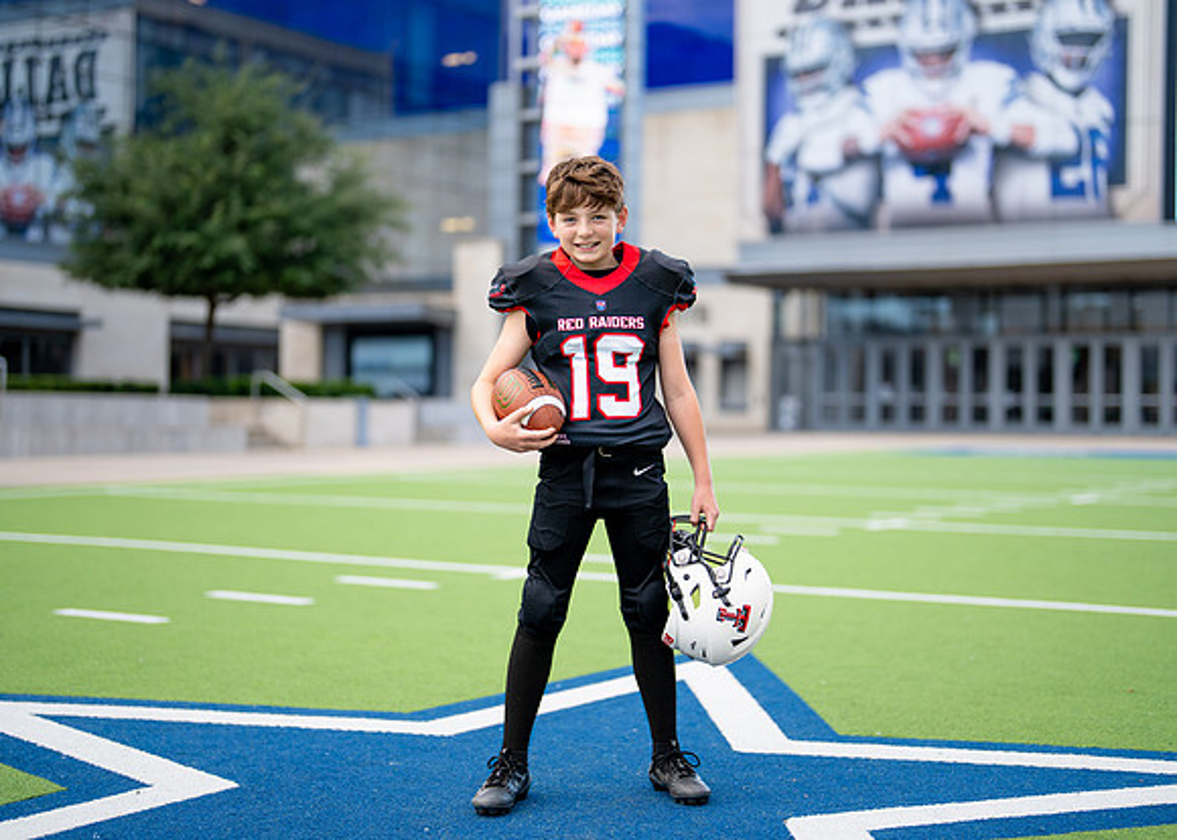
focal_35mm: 57
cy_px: 392
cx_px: 612
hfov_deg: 34.4
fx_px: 1901
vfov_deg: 24.9
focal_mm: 50
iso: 100
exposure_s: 1/1600
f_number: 1.2
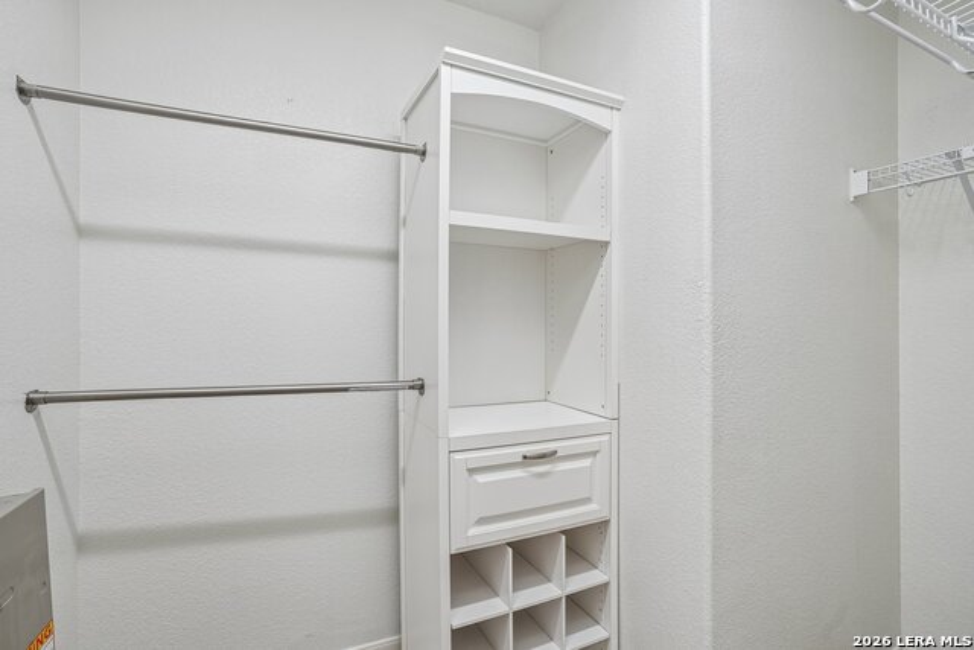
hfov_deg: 96.7
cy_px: 325
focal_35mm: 16
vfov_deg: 73.8
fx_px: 433
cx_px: 487
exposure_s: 1/30
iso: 400
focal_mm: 16
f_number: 8
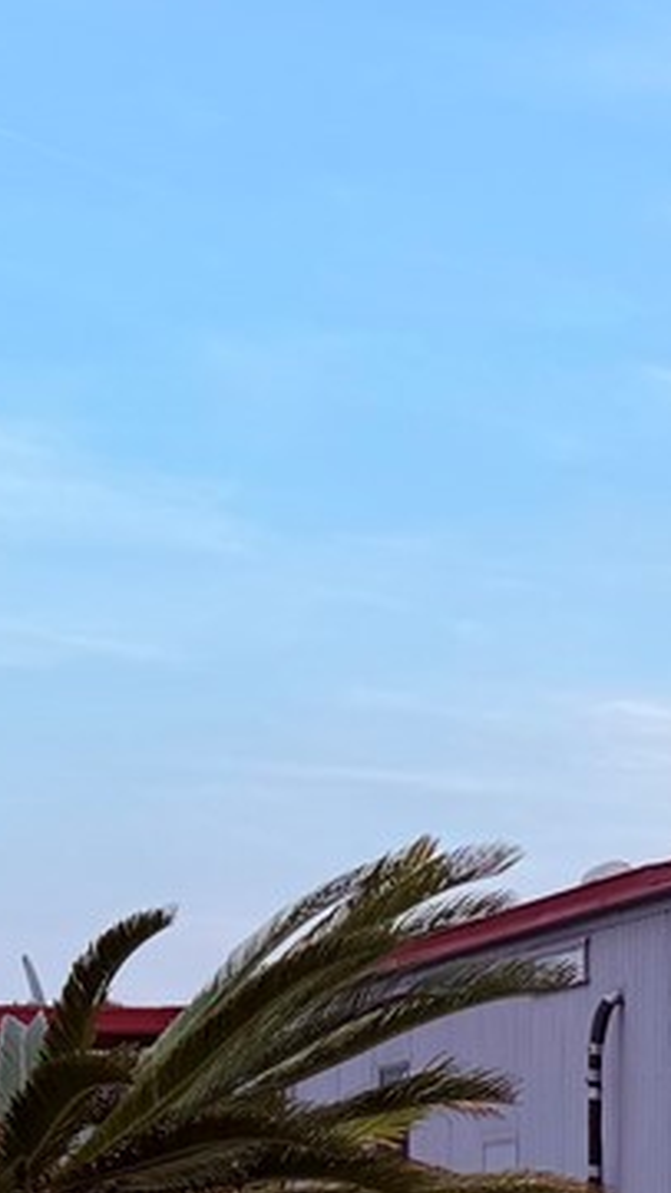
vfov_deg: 17.8
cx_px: 1540
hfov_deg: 9.4
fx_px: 3670
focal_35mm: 116
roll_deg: +0.4
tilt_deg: -0.3
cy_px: 1305
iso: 80
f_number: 1.78
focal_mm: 6.76
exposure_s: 1/308
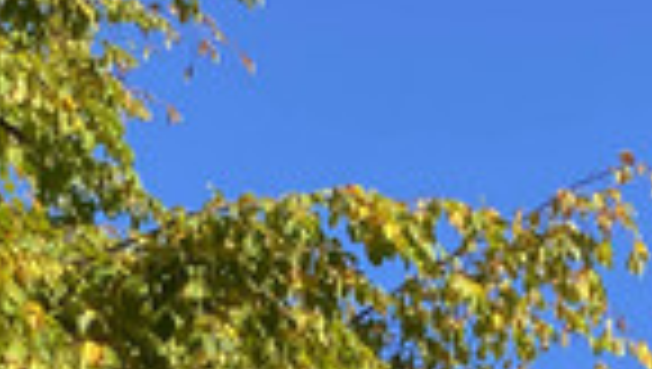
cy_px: 1282
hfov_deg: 17.1
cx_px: 414
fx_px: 2164
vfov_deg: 7.8
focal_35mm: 125
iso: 32
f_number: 1.8
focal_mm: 4.25
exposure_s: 1/747
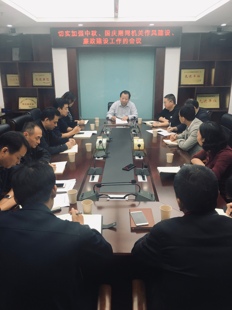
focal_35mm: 29
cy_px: 155
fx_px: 259
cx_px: 116
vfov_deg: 61.7
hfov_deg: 48.2
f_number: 2.2
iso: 25
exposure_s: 1/33
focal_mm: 4.15
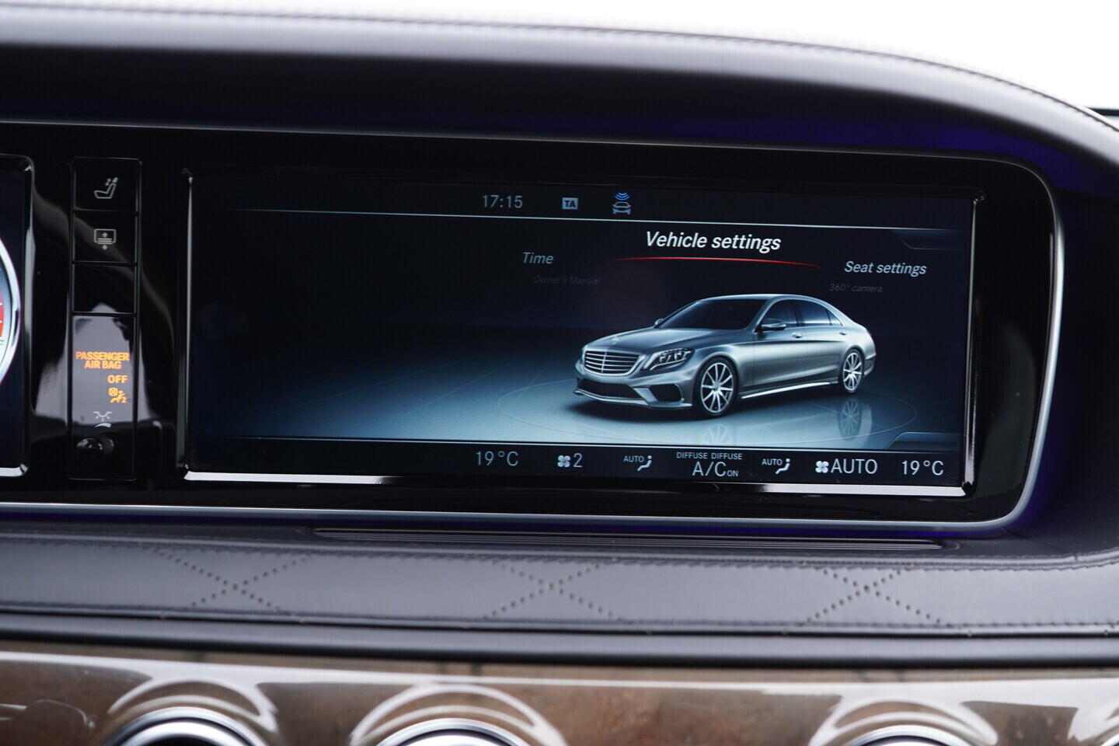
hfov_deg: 53.1
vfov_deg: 36.9
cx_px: 560
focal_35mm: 36
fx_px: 1119
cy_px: 373
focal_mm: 24
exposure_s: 1/40
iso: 400
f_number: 2.8
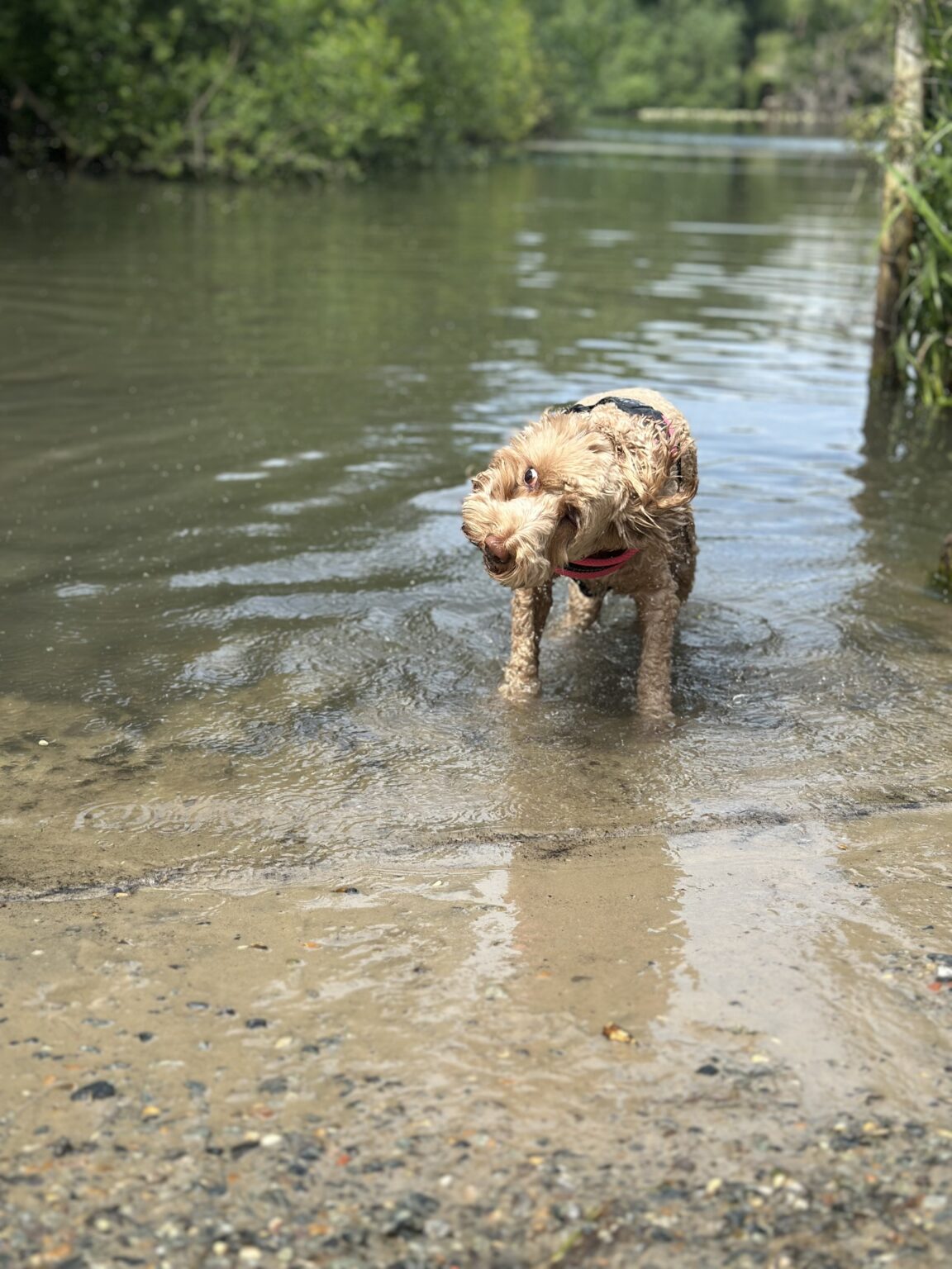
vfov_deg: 39.7
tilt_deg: -16.4
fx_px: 1760
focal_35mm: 48
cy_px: 634
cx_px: 476
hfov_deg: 30.3
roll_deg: -0.6
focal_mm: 6.86
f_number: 1.78
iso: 100
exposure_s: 1/2532
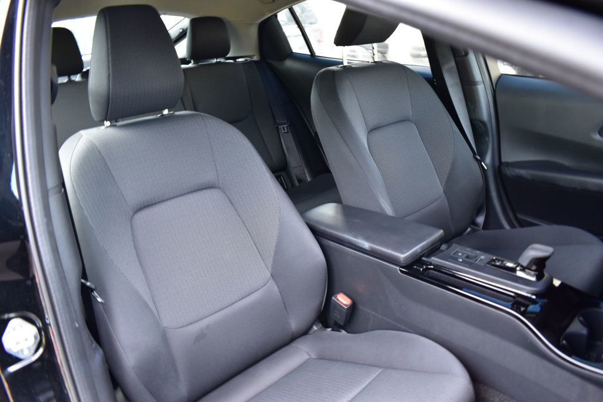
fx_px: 452
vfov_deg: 47.9
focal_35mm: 27
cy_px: 201
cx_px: 302
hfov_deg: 67.4
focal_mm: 18
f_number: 7.1
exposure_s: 1/25
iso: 400
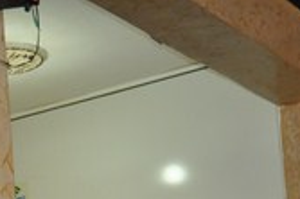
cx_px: -4
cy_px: 379
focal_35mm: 132
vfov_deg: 9.7
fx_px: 1098
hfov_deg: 15.3
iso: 800
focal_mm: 23
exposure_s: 1/60
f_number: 3.8
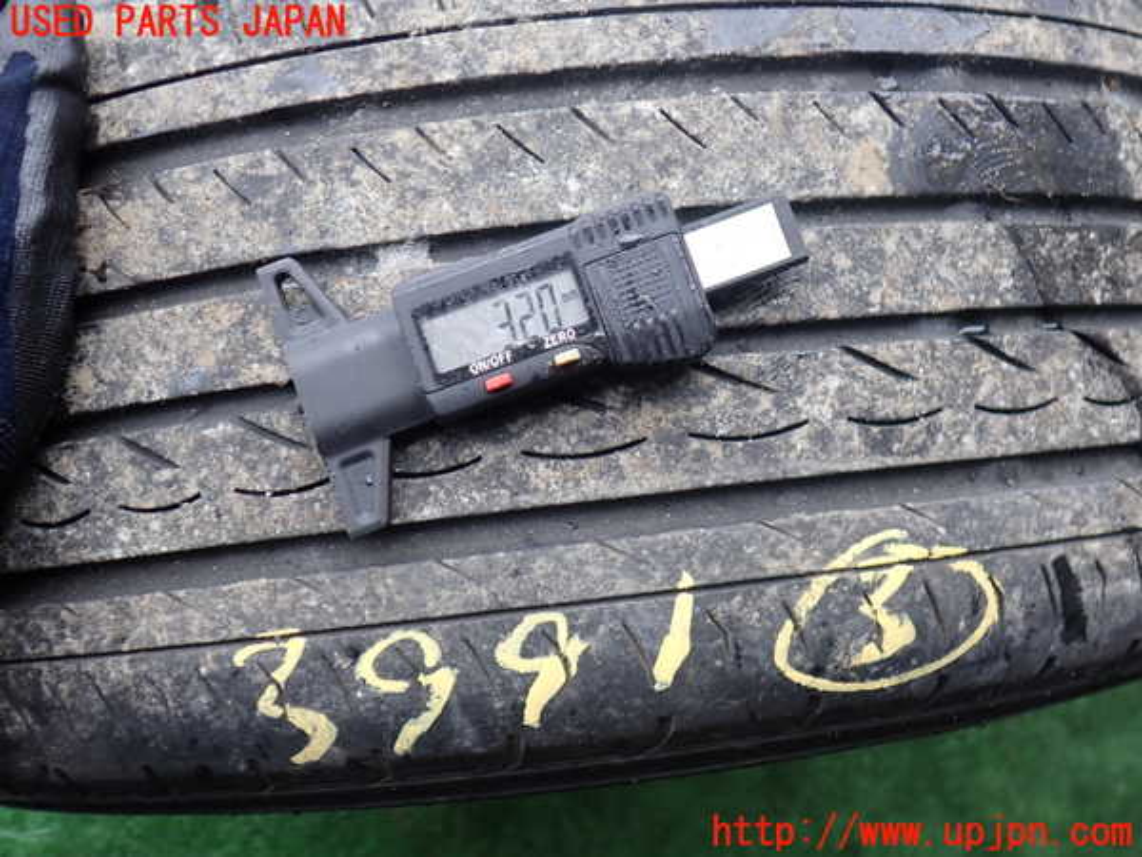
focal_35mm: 30
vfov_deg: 46.8
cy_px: 428
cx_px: 571
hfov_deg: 60.0
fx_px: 990
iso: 100
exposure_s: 1/125
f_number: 2.3
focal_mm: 5.4
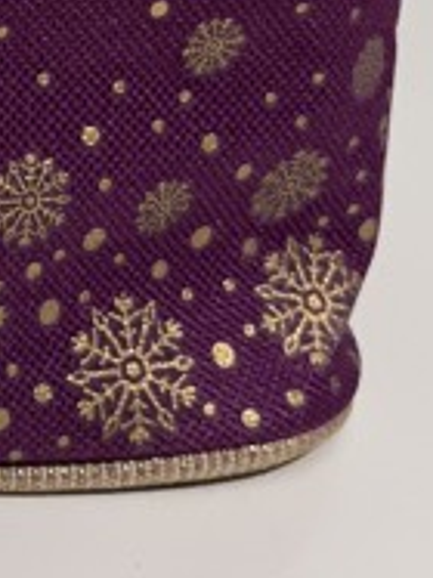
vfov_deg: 14.0
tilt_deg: -19.4
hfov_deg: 9.9
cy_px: 9
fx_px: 2321
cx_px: -427
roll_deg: -2.0
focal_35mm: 139
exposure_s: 1/50
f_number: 1.6
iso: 400
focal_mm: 5.1
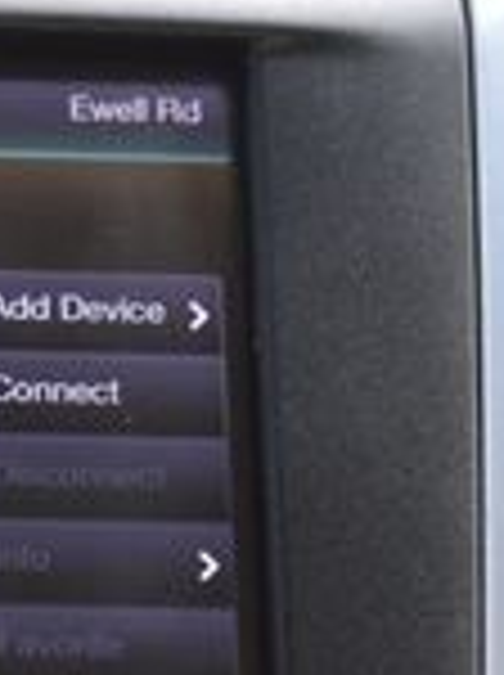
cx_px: -410
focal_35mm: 191
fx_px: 3720
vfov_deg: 10.4
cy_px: 346
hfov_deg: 7.5
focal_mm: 31
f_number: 7.1
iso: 400
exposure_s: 1/50
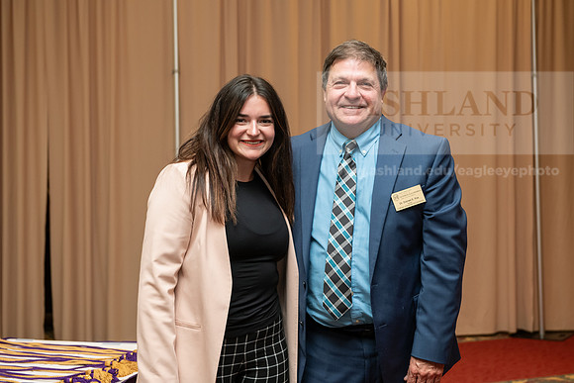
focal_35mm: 58
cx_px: 287
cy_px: 192
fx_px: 925
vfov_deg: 23.4
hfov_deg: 34.5
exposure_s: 1/200
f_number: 4.5
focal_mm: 58
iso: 2000
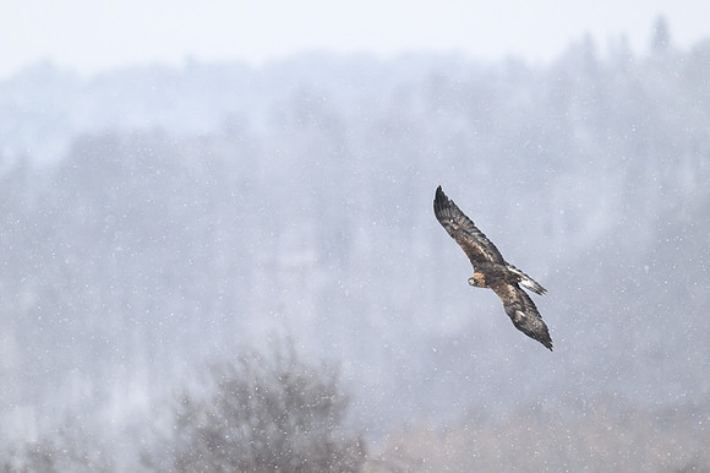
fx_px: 9140
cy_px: 199
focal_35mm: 464
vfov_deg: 3.0
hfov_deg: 4.4
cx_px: 412
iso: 1600
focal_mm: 400
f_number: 4
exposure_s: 1/2000
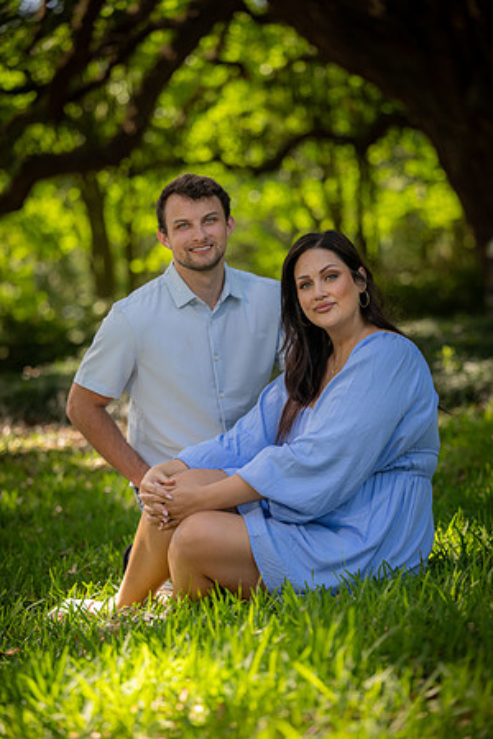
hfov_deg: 13.8
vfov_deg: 20.6
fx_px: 2033
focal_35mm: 99
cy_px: 370
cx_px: 246
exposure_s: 1/125
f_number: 3.2
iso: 100
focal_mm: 99
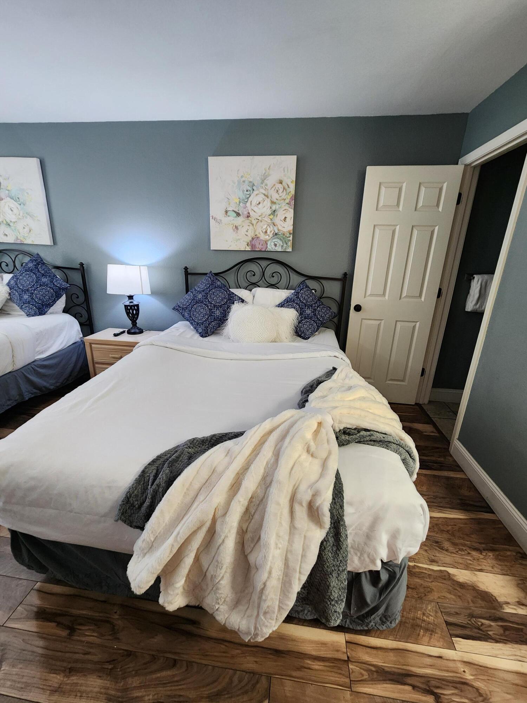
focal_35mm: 13
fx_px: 264
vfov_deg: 106.2
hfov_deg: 89.9
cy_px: 352
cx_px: 264
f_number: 2.2
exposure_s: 1/40
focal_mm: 2.2
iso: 320
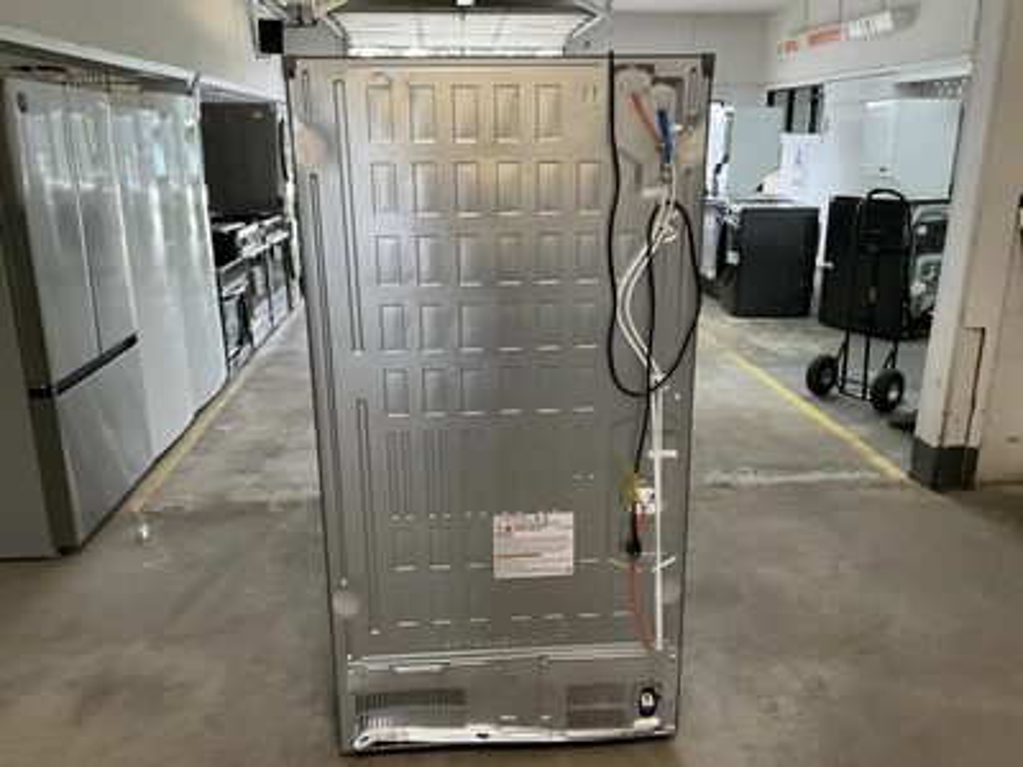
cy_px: 384
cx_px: 512
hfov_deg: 61.7
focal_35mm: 29
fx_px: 857
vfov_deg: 48.2
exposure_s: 1/60
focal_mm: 3
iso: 125
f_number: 1.8
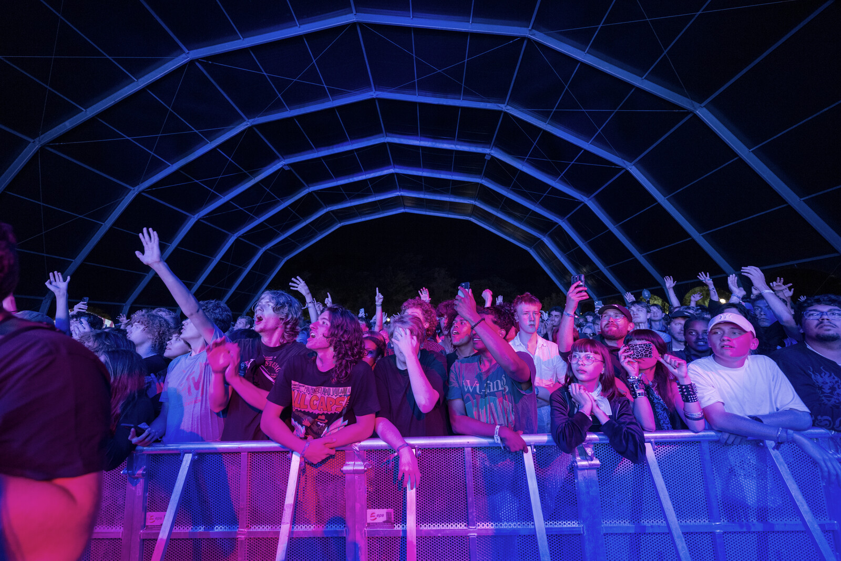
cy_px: 280
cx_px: 420
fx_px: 327
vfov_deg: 81.2
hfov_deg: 104.2
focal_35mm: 14
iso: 2000
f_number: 2.8
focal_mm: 14
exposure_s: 1/160
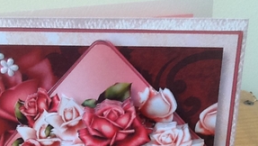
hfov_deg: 28.2
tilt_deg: -27.8
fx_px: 514
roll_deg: +1.1
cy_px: 148
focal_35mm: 75
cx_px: 120
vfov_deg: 15.8
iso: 40
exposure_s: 1/60
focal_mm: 2.03
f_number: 2.4
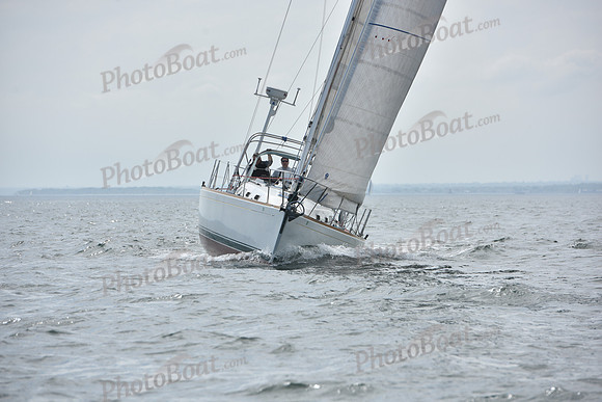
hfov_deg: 10.3
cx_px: 301
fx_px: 3345
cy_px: 201
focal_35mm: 200
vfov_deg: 6.9
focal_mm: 200
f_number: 7.1
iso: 200
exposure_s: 1/1250
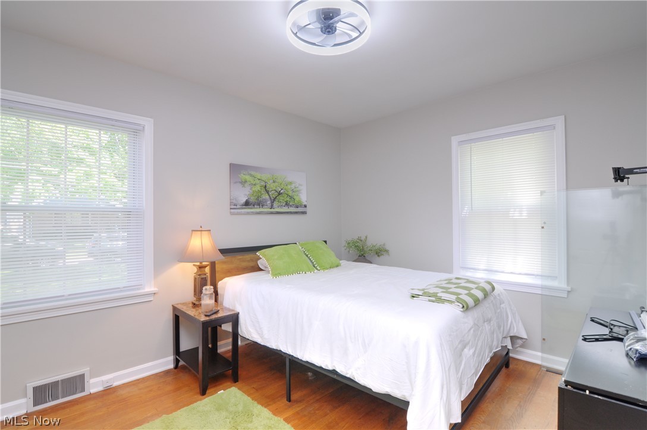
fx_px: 296
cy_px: 215
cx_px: 324
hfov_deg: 95.1
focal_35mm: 16
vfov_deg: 71.9
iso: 500
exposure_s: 1/8
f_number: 8
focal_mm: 11
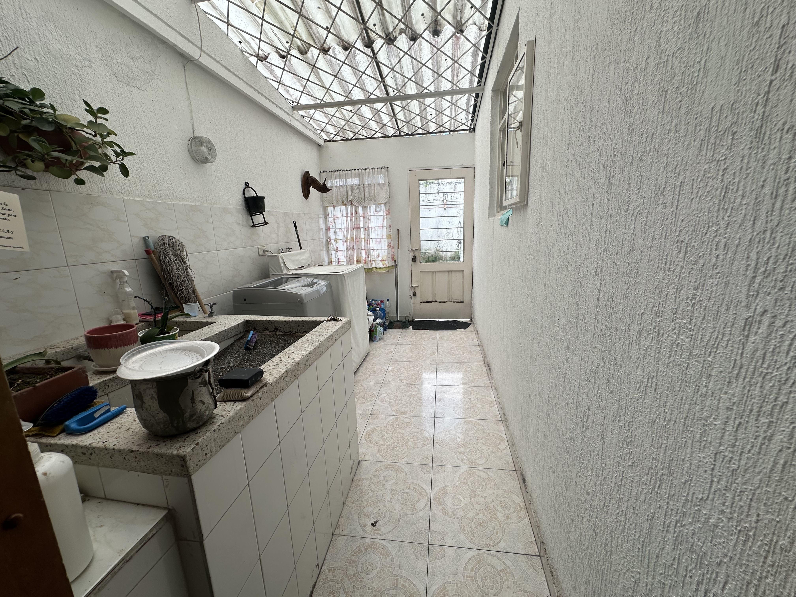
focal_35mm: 14
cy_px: 298
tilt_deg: -12.6
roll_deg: -0.1
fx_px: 322
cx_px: 398
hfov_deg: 102.1
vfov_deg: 85.7
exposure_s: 1/348
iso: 40
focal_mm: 2.22
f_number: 2.2
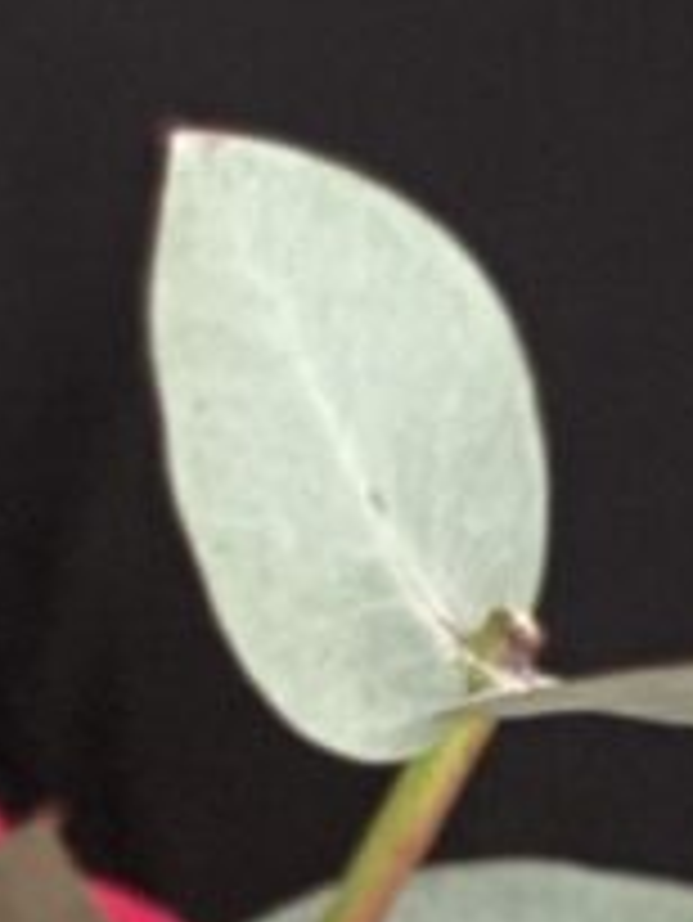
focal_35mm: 389
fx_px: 10373
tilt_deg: -16.7
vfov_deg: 4.9
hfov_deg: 3.8
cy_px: 2546
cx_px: -828
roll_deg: +2.6
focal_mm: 6
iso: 250
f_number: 2
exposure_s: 1/82
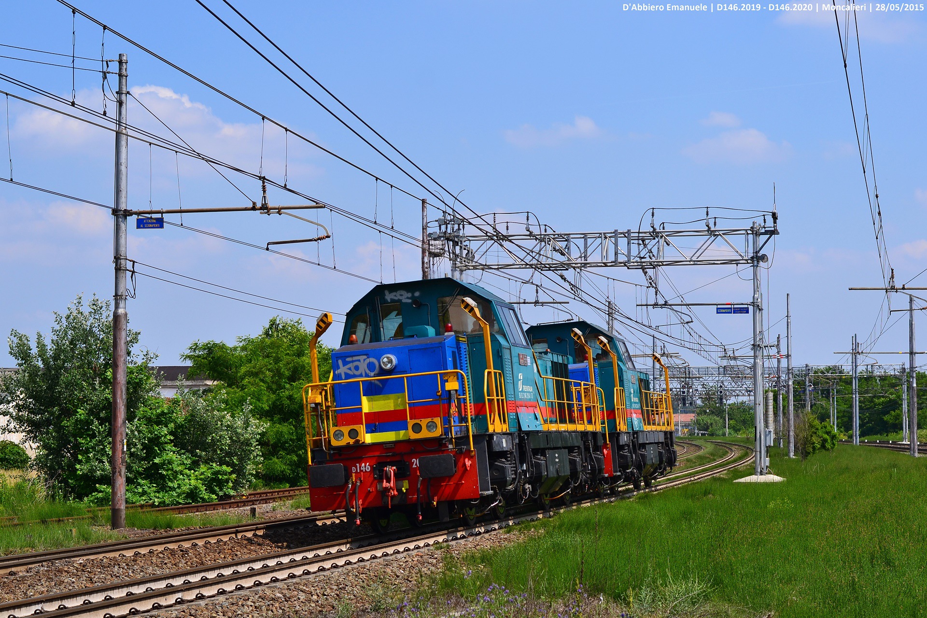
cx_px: 464
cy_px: 309
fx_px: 1931
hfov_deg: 27.0
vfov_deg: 18.2
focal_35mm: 75
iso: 200
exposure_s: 1/1000
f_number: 6.3
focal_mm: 50
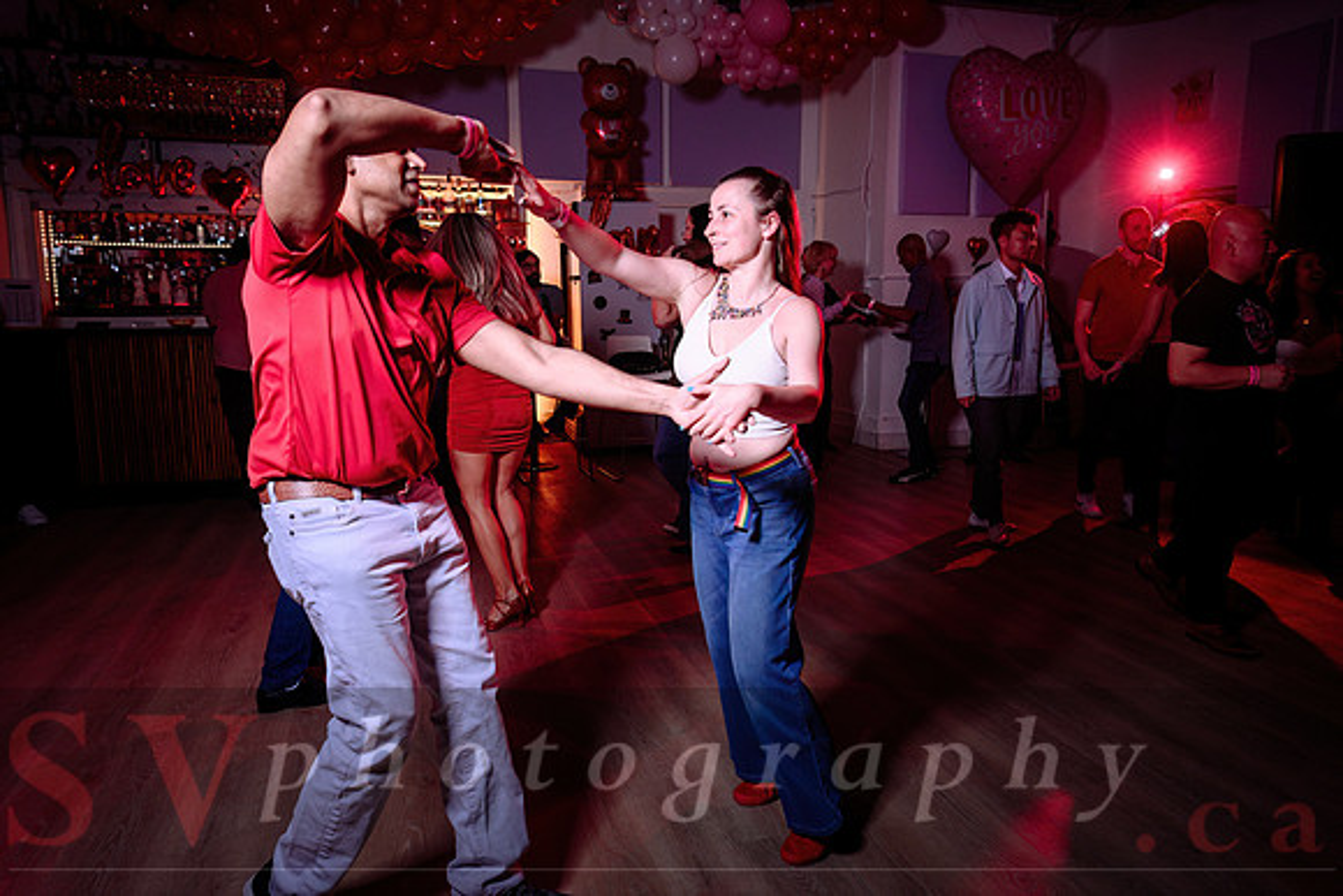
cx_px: 695
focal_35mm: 26
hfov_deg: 70.3
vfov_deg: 50.4
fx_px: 953
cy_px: 447
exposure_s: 1/125
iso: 640
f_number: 3.5
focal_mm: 24
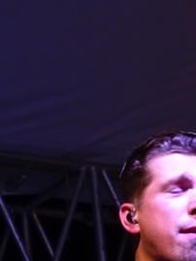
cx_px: 176
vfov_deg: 5.9
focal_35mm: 332
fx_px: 2502
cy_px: 364
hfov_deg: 4.5
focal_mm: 17.49
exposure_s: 1/40
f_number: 5
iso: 800
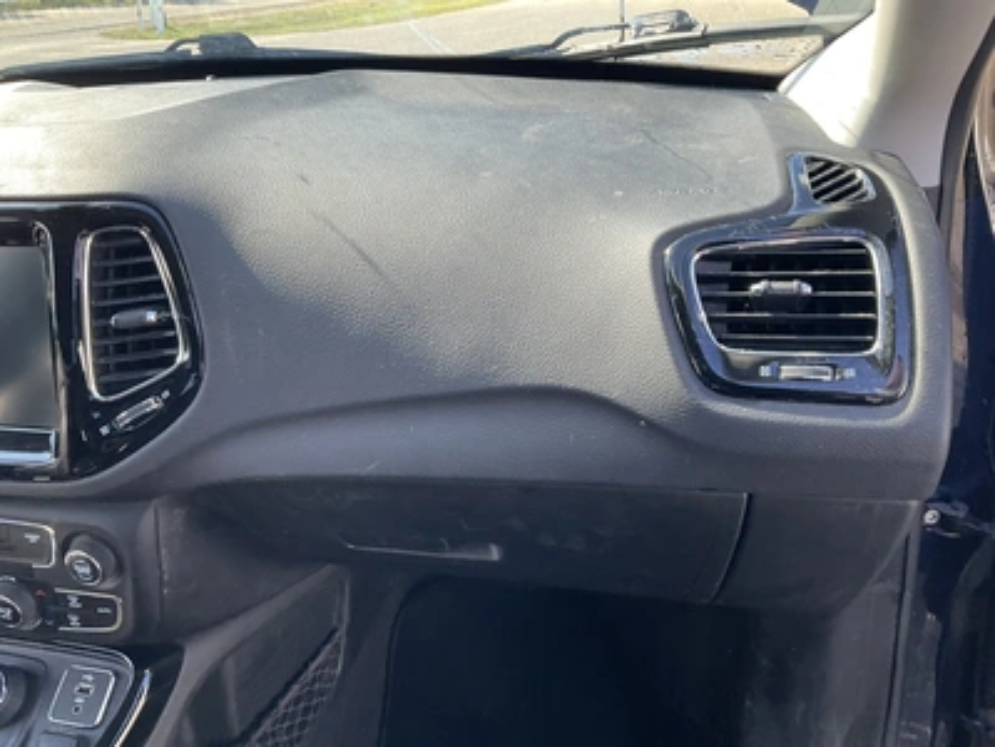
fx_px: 834
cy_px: 374
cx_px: 498
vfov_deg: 48.2
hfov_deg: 61.7
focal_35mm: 29
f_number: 1.8
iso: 40
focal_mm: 3
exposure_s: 1/122
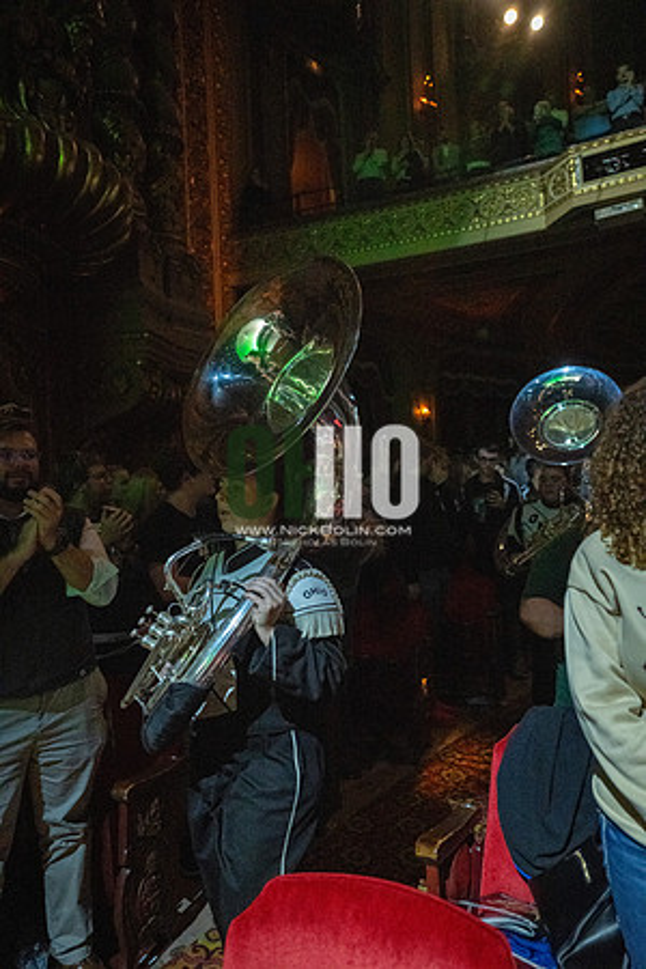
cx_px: 323
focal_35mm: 24
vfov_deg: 73.7
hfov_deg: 53.1
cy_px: 484
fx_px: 646
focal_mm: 24
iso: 20000
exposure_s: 1/500
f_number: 2.8
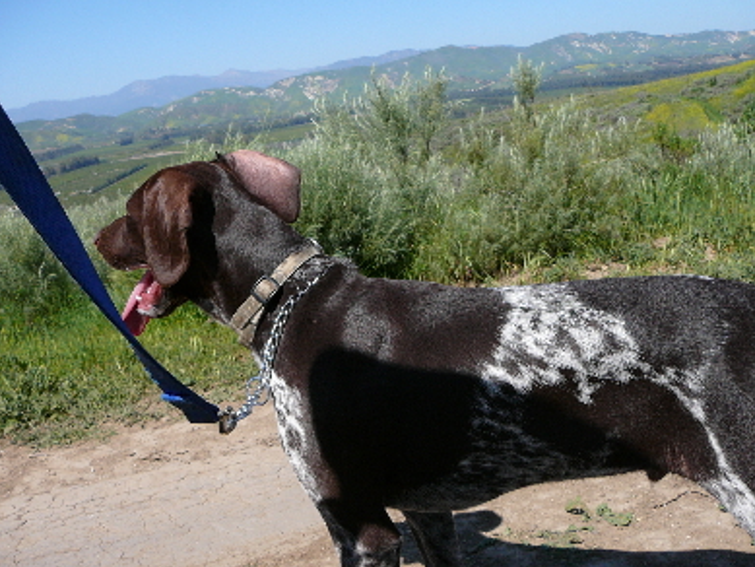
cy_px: 285
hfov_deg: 51.3
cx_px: 382
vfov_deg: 39.7
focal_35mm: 36
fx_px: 785
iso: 80
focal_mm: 5.2
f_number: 5
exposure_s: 1/500
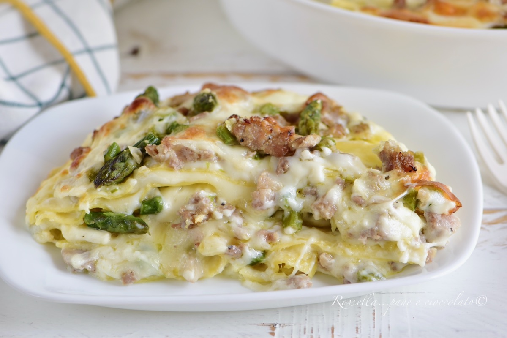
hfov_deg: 13.0
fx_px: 2218
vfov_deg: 8.7
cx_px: 254
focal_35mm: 158
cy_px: 169
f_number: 4.5
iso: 400
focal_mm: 105
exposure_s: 1/125
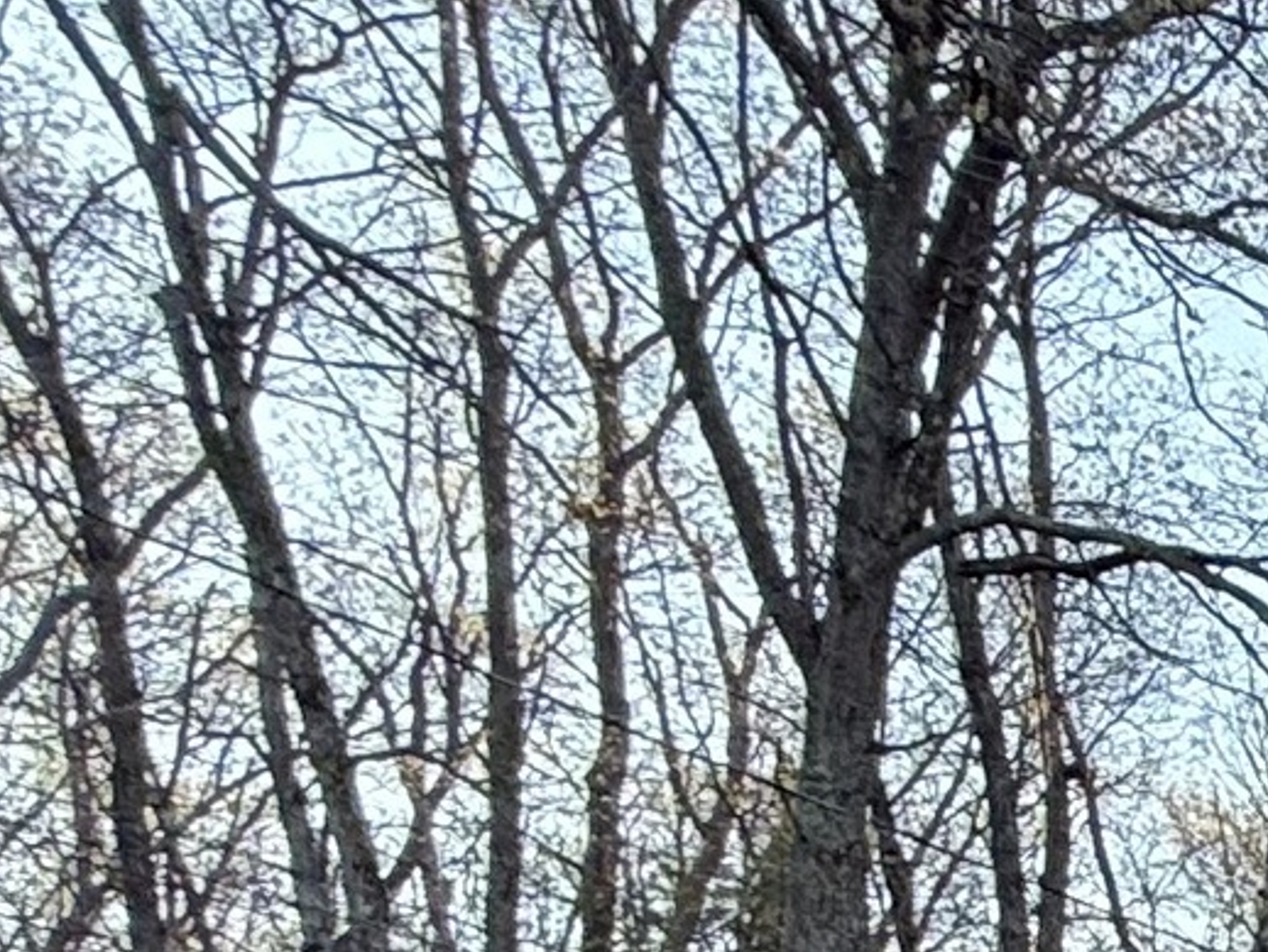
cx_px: 3371
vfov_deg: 15.0
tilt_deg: +3.7
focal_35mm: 83
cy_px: 1801
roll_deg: +0.1
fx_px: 3042
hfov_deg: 13.3
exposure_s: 1/257
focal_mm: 2.22
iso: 64
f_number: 2.2
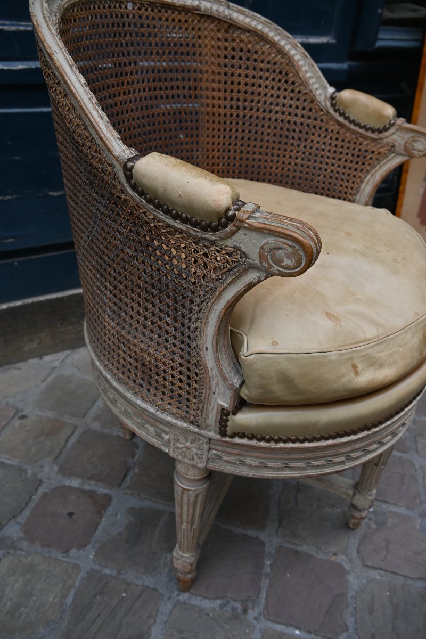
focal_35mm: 28
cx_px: 213
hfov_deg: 45.7
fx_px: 506
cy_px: 320
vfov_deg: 64.6
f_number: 5
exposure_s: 1/250
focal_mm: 19
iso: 200
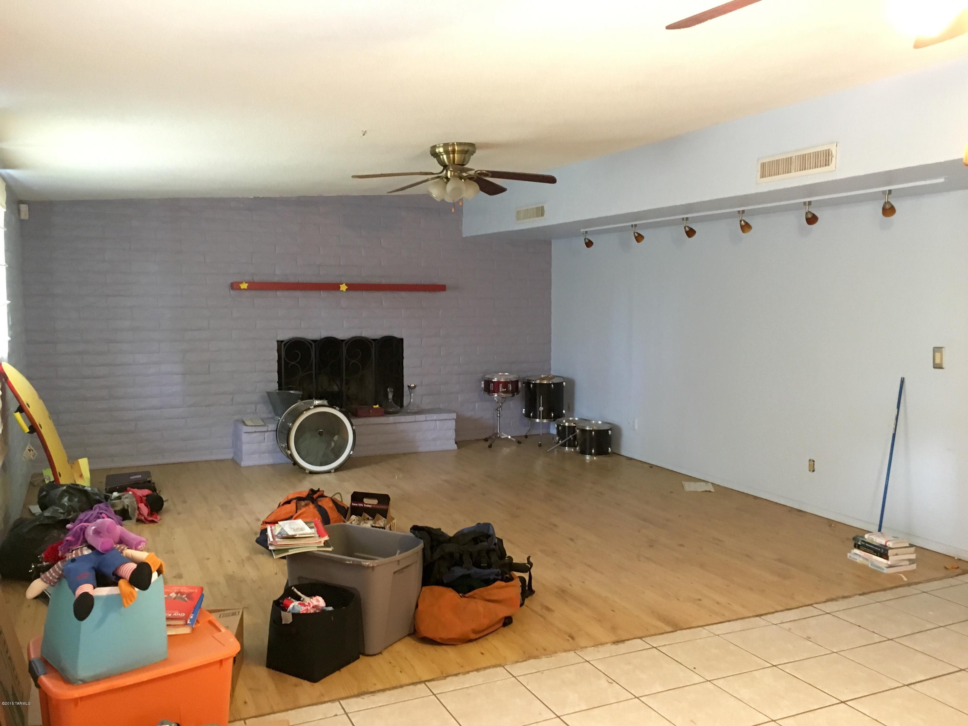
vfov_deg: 48.2
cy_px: 363
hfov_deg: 61.7
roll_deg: +1.4
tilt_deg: -4.3
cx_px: 484
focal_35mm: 29
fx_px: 811
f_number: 2.2
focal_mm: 4.15
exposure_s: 1/15
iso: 400
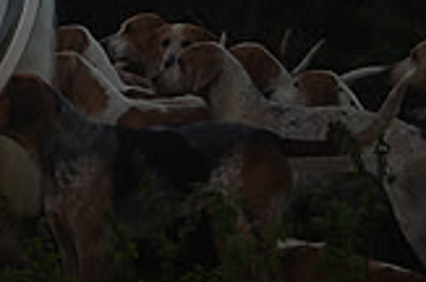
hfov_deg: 5.8
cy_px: -94
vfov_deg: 3.9
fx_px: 4122
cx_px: -254
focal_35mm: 349
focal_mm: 98
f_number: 6.3
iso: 2000
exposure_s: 1/250
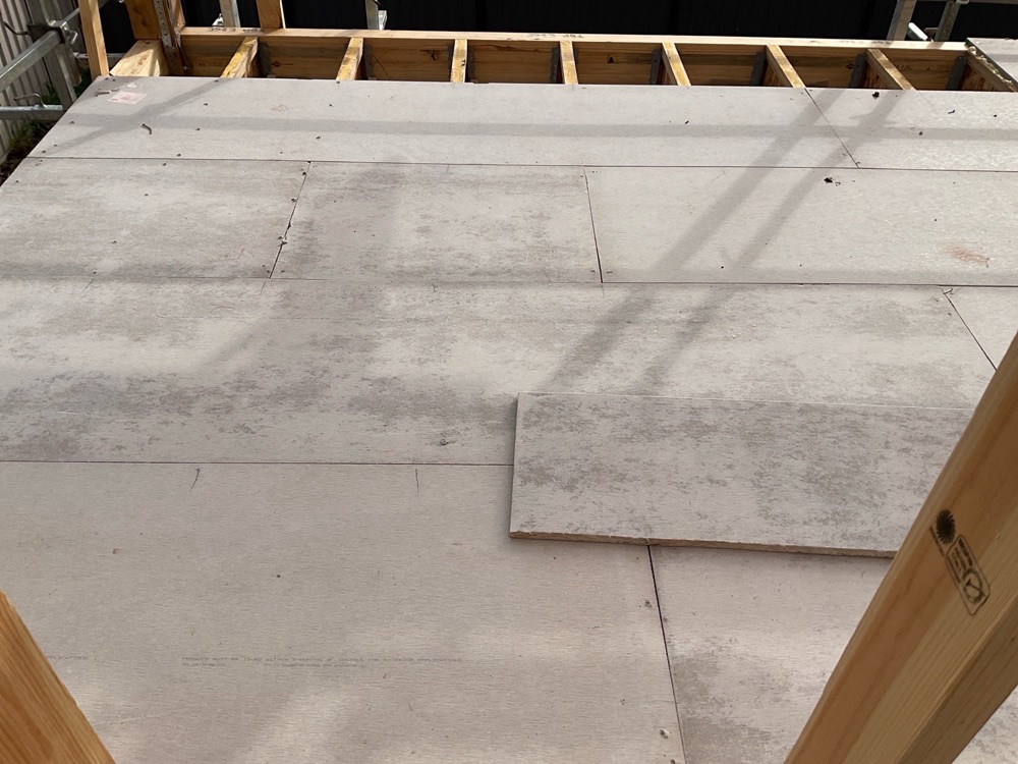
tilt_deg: -42.8
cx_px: 509
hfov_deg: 61.7
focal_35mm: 29
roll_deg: -0.5
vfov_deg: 48.2
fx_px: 853
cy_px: 382
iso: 16
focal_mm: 3
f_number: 1.8
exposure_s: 1/1490
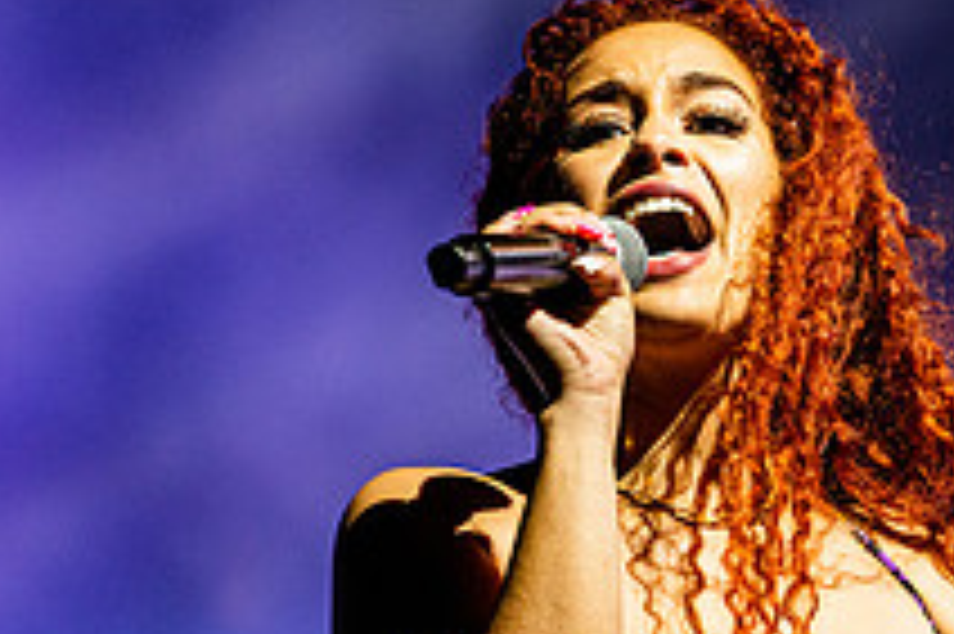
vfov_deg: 3.0
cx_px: 788
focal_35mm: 465
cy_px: 277
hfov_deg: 4.4
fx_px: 12313
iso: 1250
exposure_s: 1/640
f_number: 2.8
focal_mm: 170
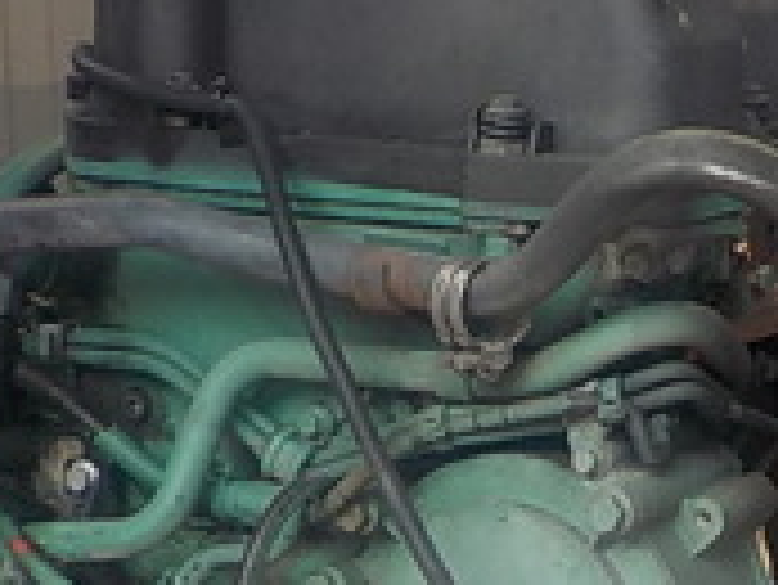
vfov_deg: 13.1
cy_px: 639
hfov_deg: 17.5
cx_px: 670
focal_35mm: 111
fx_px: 2496
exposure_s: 1/60
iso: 125
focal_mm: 4.1
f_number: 3.3
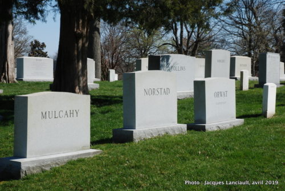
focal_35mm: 69
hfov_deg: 29.2
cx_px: 142
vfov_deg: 19.8
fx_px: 547
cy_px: 96
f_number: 11
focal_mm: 46
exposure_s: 1/160
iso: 100
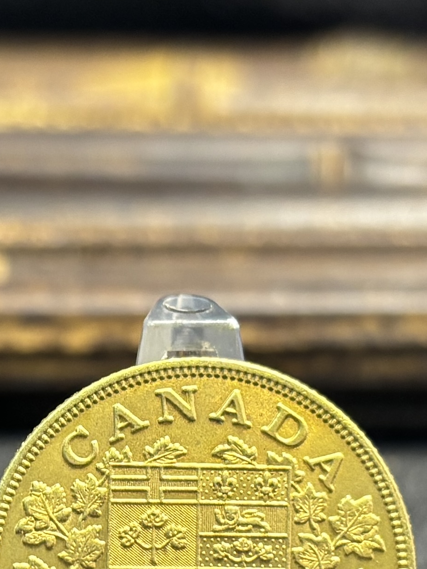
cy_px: 575
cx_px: 195
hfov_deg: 20.7
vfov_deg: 25.9
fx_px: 1167
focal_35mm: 71
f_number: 1.6
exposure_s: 1/50
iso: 160
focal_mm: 5.96
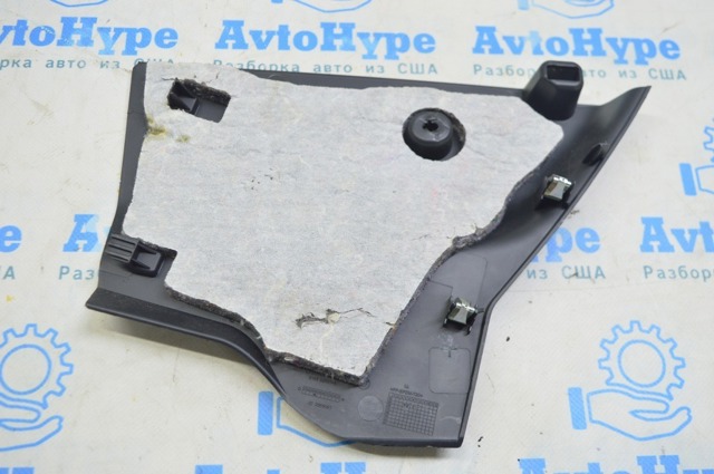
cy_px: 237
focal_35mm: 39
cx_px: 357
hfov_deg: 49.6
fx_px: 773
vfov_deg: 34.1
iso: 400
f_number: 5.6
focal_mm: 26
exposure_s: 1/20
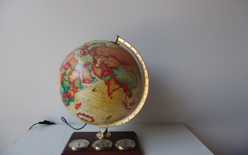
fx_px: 189
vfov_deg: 44.5
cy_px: 80
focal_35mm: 28
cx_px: 123
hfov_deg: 66.5
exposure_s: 1/250
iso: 800
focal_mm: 18
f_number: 8
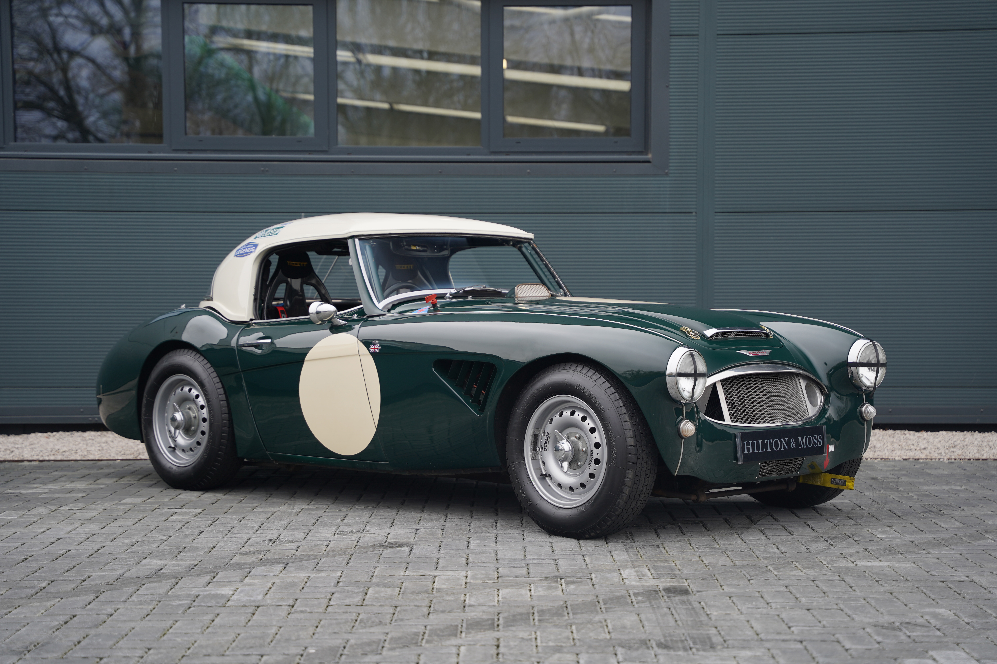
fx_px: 1938
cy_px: 332
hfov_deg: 28.8
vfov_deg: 19.5
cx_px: 498
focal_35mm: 70
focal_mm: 70
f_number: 2.8
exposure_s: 1/80
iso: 100
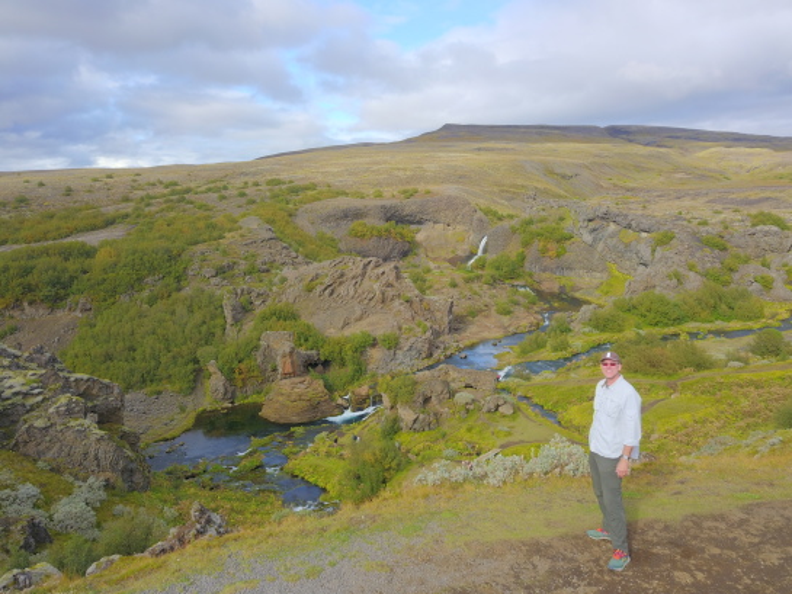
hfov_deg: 67.3
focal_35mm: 26
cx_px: 396
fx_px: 595
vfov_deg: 53.1
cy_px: 297
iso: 117
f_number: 2.2
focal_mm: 4.73
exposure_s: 1/25
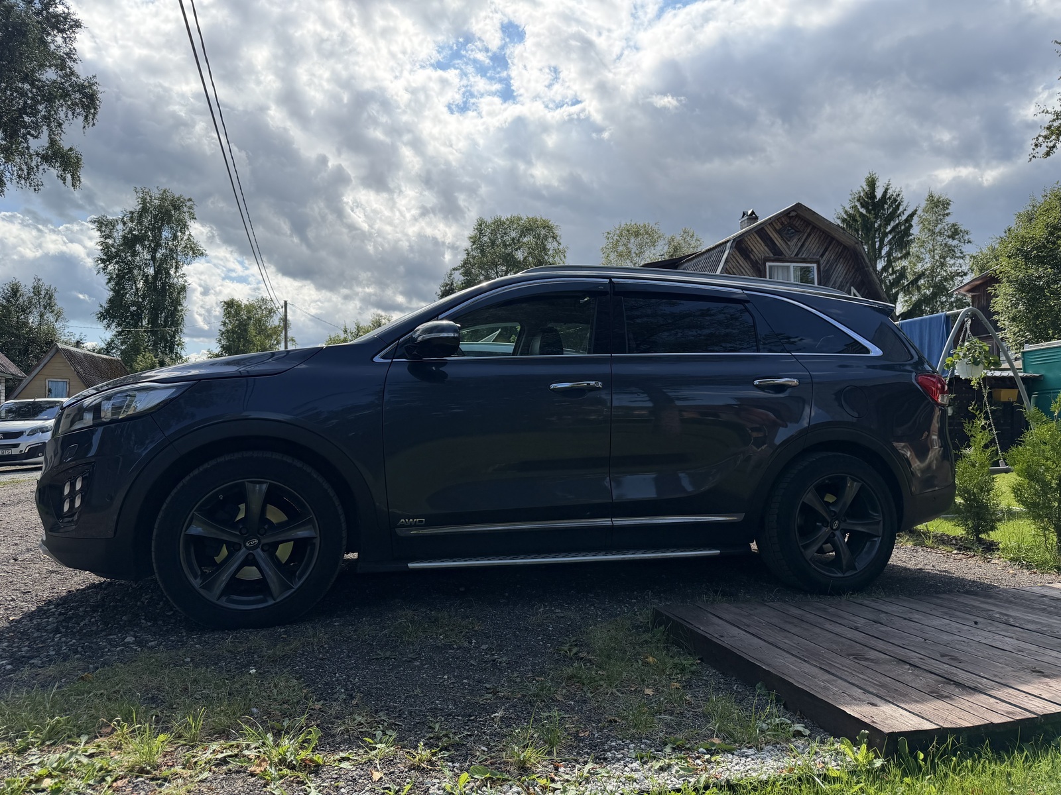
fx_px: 736
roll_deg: +1.4
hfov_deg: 71.6
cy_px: 398
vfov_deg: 56.8
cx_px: 530
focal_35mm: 24
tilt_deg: +1.4
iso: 100
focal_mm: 6.76
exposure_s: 1/4975
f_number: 1.78
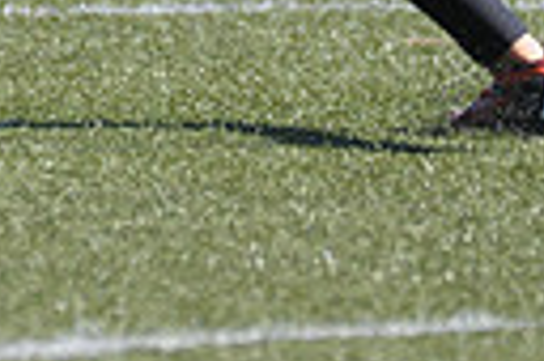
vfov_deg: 0.7
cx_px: 212
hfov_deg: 1.0
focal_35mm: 2035
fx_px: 30712
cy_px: -452
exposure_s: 1/3200
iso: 640
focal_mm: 300
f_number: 4
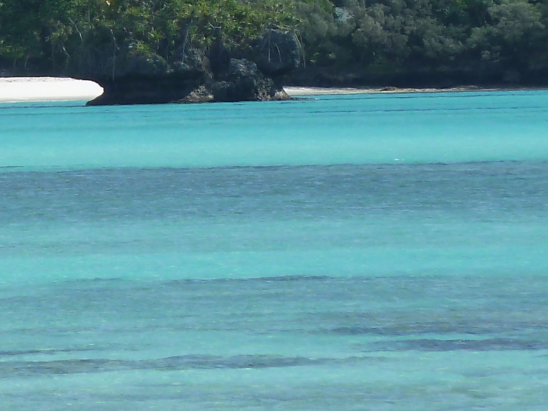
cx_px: 132
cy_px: 70
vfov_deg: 1.6
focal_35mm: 943
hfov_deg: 2.1
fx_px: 14928
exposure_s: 1/500
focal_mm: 49.2
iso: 80
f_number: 5.6
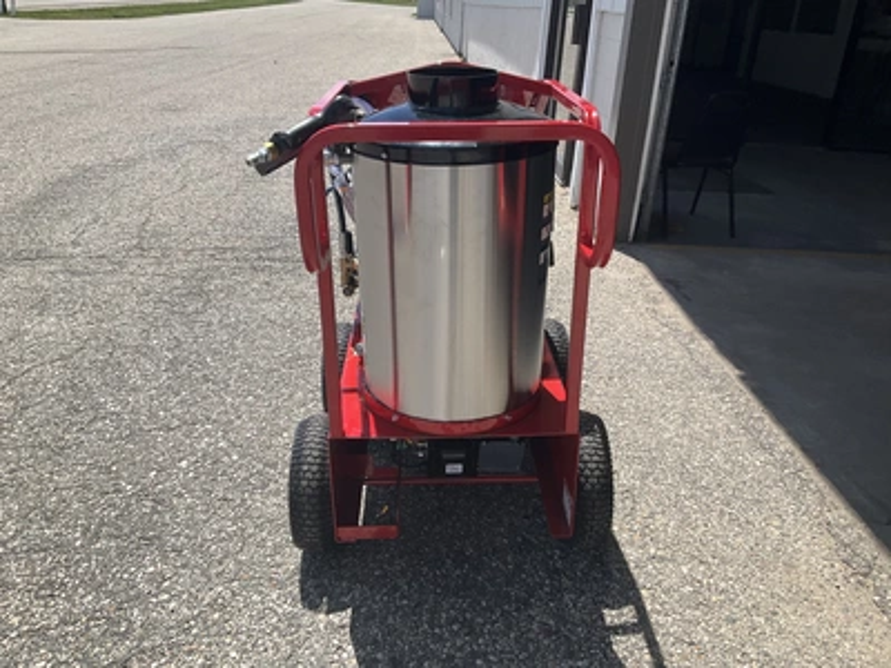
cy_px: 334
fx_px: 746
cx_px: 446
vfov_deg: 48.2
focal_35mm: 29
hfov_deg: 61.7
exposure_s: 1/1730
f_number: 1.8
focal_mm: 3
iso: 25
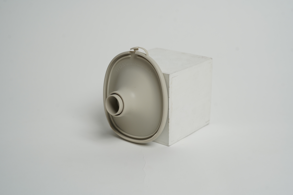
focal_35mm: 50
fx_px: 407
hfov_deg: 39.6
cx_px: 146
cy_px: 98
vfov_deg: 27.0
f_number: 5.6
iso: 800
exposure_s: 1/160
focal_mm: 50
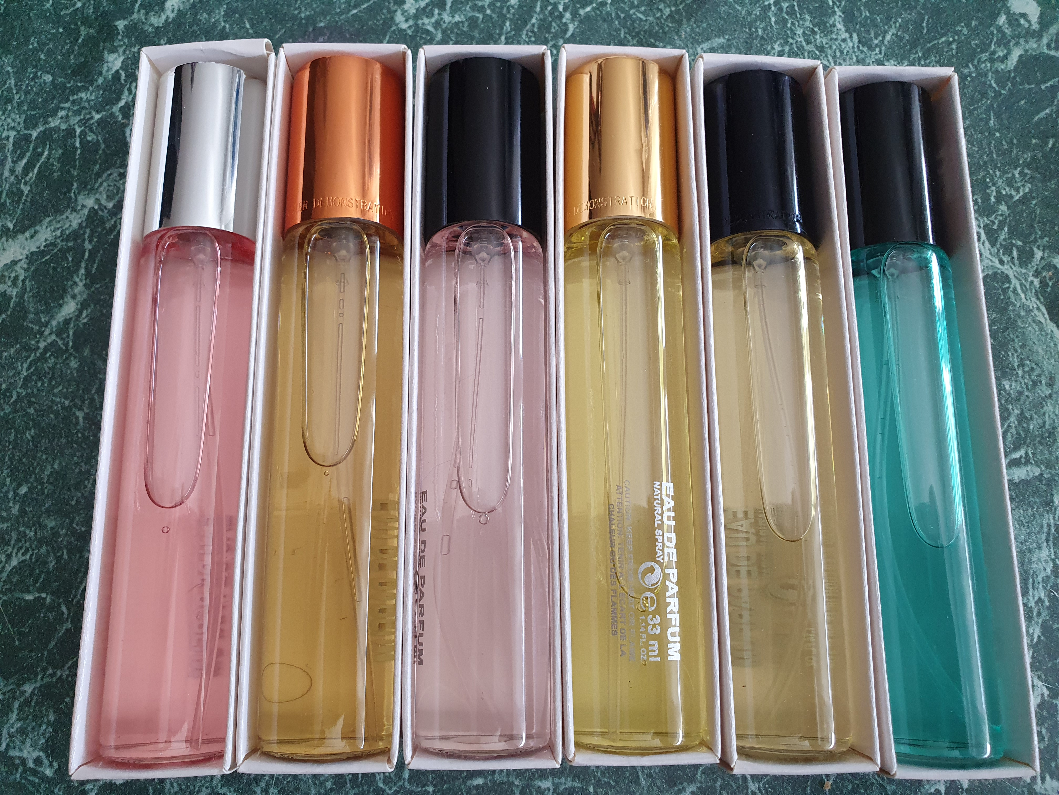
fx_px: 795
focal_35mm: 26
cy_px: 398
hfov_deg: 67.3
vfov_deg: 53.1
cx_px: 530
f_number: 2.4
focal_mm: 4.32
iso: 200
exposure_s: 1/100
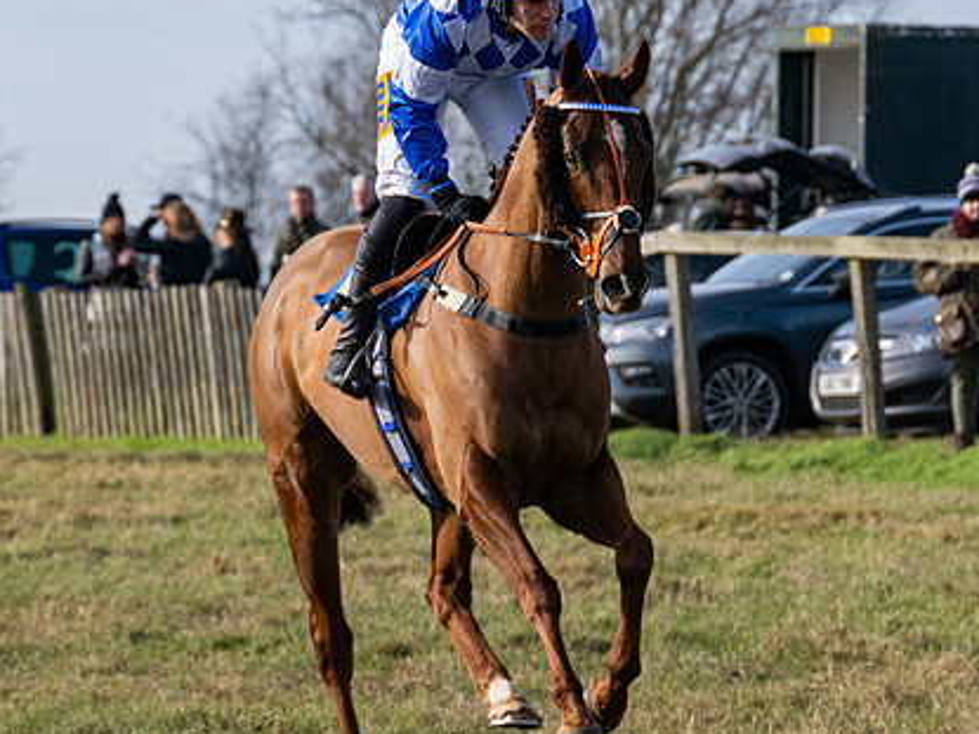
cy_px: 314
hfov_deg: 5.6
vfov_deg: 4.2
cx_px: 648
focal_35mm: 355
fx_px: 10037
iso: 400
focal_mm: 110
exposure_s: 1/3200
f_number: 5
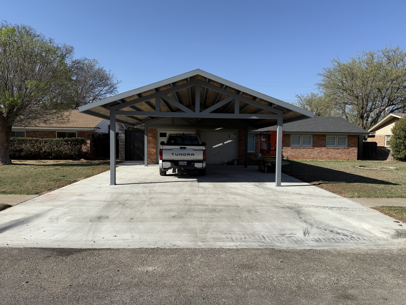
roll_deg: -0.7
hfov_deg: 71.6
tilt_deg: -2.5
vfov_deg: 56.8
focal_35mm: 24
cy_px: 152
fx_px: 281
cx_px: 203
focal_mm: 6.76
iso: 80
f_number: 1.78
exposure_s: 1/5319
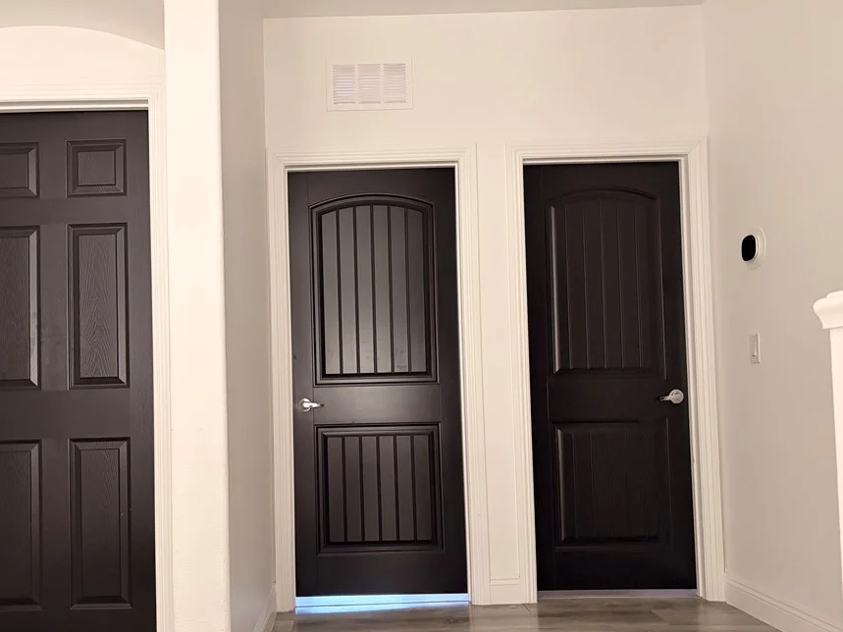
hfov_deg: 58.0
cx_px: 346
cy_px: 366
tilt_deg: +3.2
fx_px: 755
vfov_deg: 45.3
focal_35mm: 31
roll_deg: +3.0
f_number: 1.6
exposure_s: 1/54
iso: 500
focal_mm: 5.96
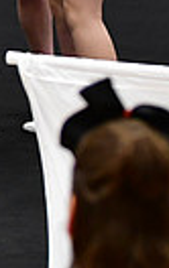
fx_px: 4923
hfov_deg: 2.0
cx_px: -362
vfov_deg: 3.1
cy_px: -115
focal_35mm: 671
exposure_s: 1/500
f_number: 3.5
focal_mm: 100
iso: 4000
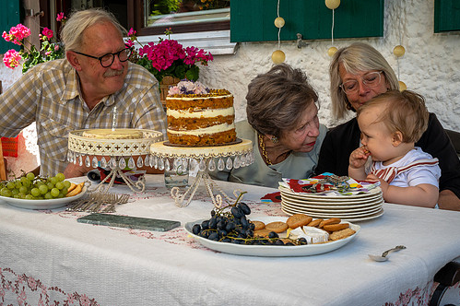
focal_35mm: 50
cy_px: 149
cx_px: 230
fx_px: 638
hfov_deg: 39.6
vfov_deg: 27.0
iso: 250
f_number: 10
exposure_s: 1/200
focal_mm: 43
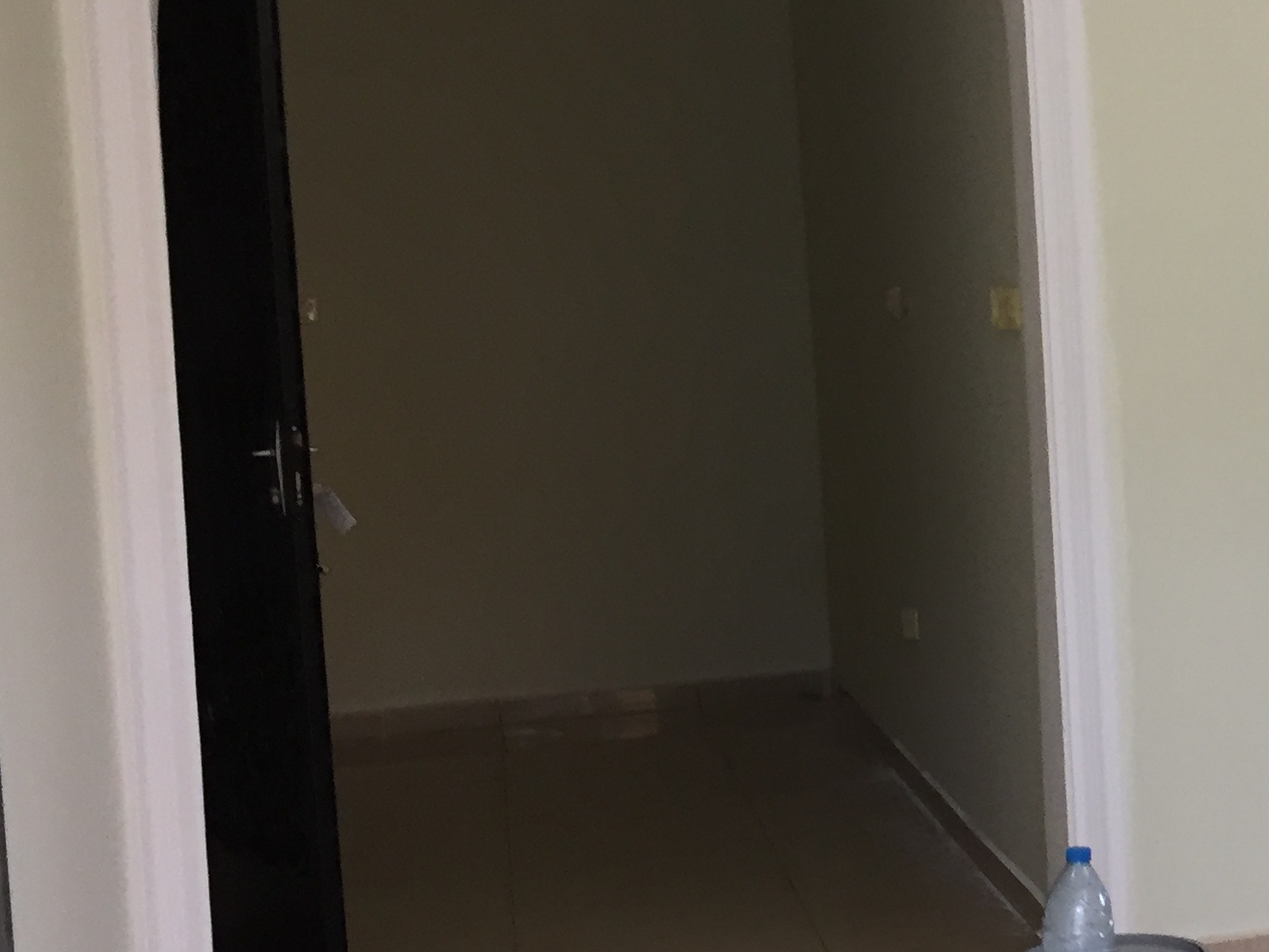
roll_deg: +2.7
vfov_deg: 20.4
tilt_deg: -2.8
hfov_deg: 24.9
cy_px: 451
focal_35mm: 72
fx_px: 2639
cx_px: 1447
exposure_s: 1/33
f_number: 2.2
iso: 64
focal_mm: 4.15
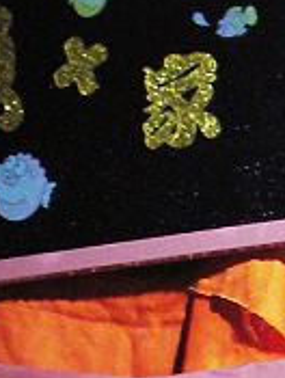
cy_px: 611
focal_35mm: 195
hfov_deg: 7.5
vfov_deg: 9.7
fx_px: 2133
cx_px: 392
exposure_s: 1/1.67
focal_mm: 6.3
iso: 200
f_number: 3.3
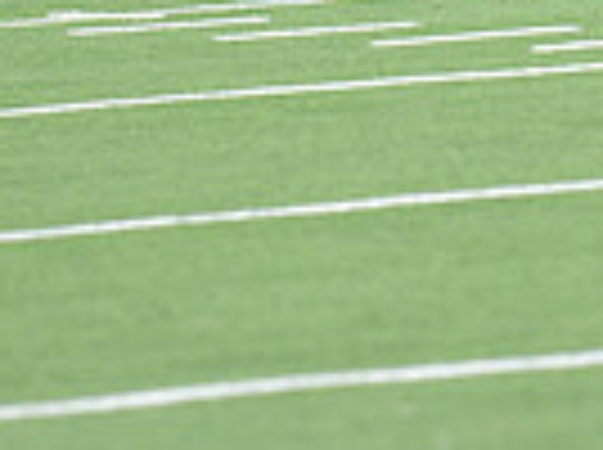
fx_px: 13041
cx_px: 598
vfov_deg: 2.0
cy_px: -349
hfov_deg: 2.6
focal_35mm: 750
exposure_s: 1/800
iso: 64
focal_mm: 180
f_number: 2.8
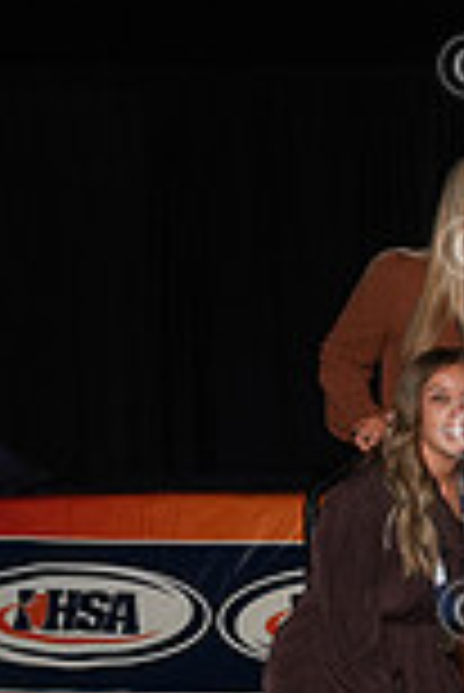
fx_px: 3260
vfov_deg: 12.1
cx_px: 1090
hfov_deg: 7.6
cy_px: 520
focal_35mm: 169
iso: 640
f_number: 9
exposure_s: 1/125
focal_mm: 30
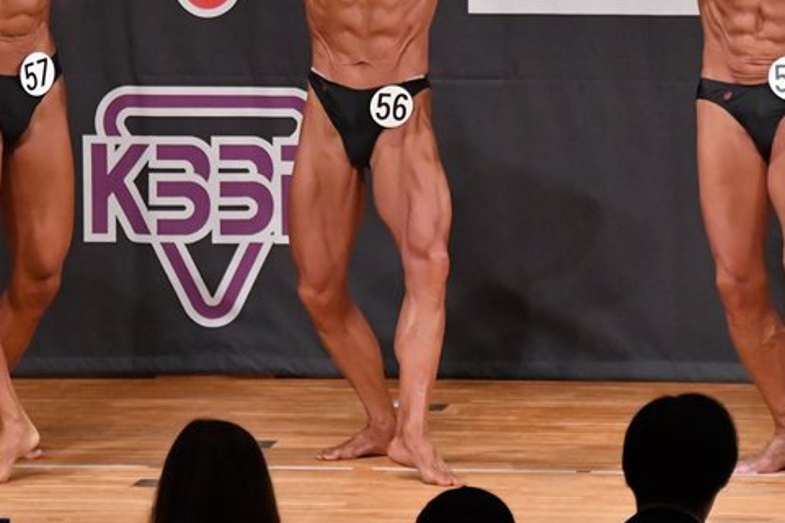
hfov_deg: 4.5
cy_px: 136
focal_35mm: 459
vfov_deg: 3.0
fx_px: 10002
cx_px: 268
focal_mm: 190
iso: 8000
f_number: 5.6
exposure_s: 1/400
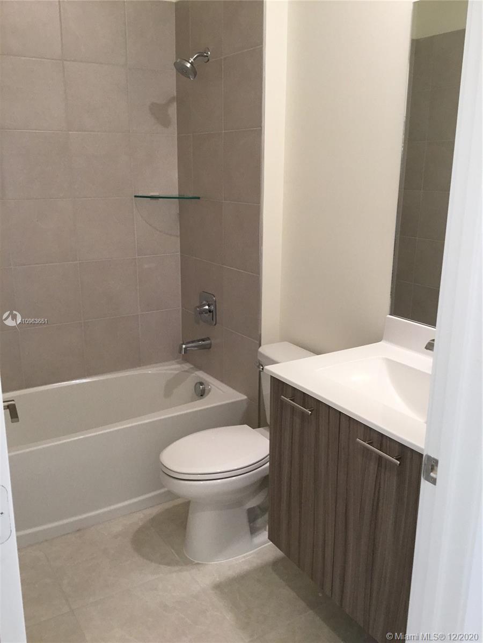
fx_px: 577
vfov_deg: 58.4
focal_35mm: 31
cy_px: 322
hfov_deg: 45.4
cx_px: 242
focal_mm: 3.3
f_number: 2.4
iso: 80
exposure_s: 1/30
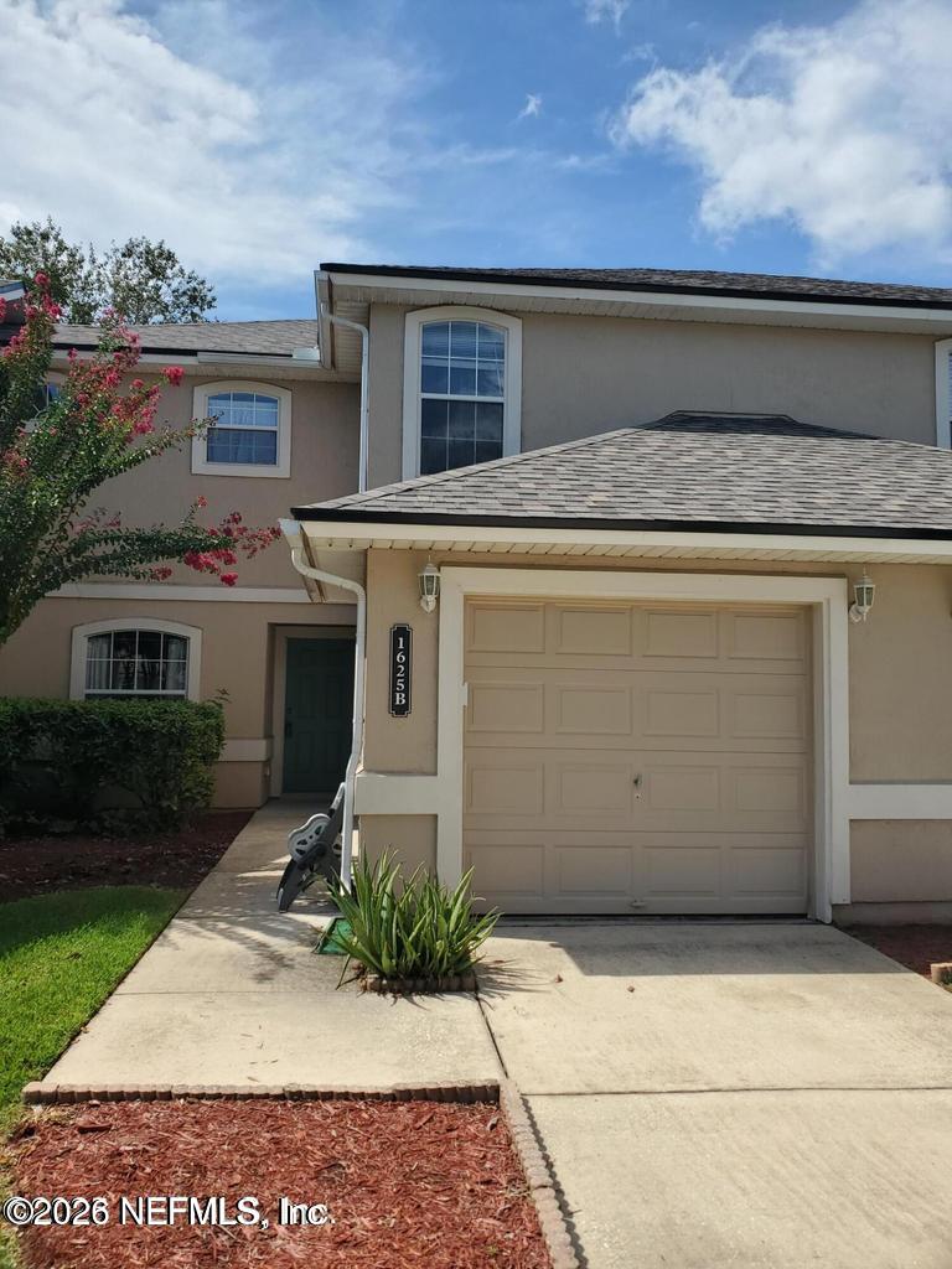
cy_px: 634
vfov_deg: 67.3
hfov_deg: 53.1
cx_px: 476
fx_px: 953
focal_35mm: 26
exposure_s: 1/1326
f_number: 2.4
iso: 50
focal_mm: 4.3
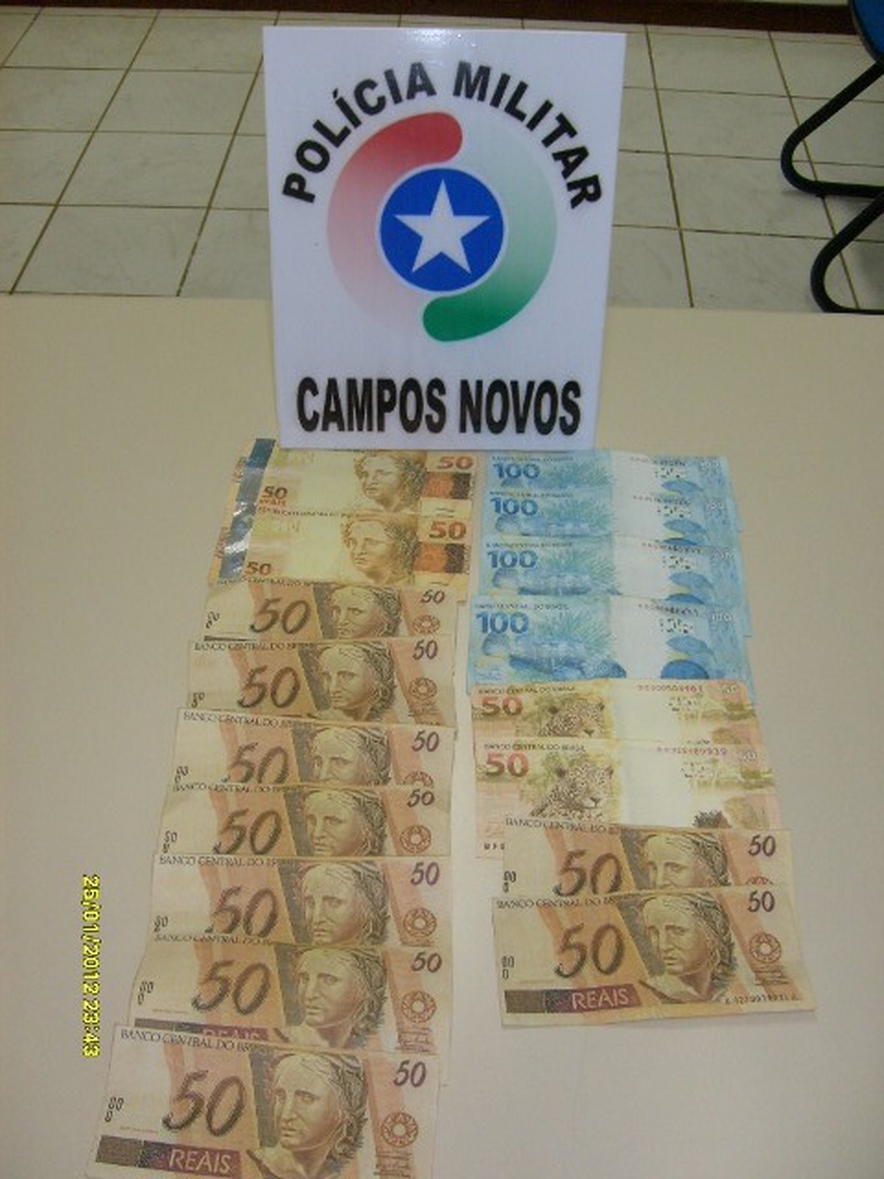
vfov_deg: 52.6
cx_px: 442
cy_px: 590
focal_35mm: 35
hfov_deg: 40.7
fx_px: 1192
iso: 100
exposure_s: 1/45
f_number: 2.8
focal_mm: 5.8
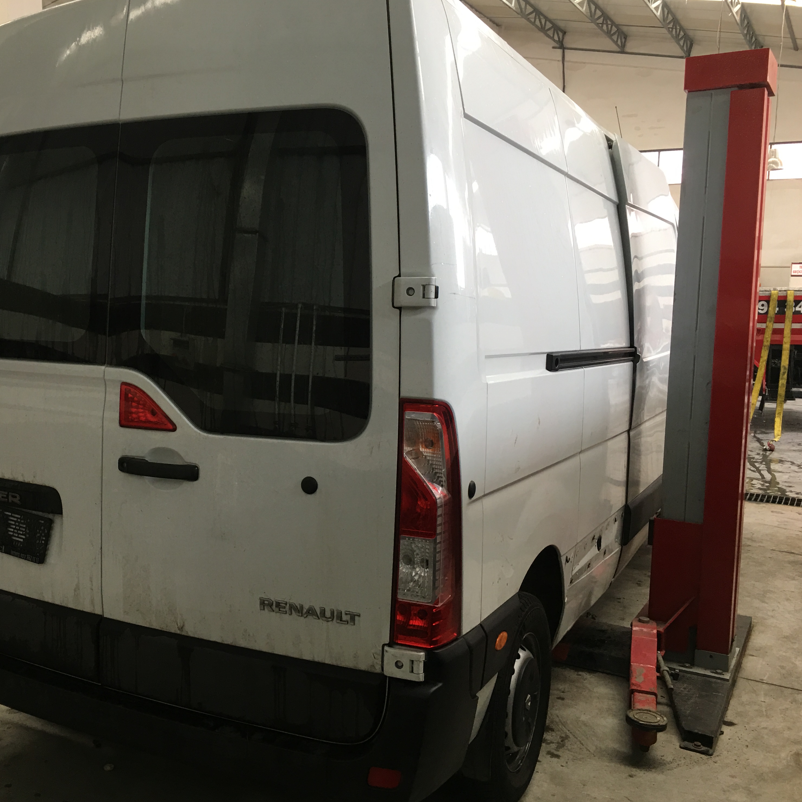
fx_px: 917
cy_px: 407
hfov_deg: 46.5
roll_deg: +0.0
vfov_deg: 47.2
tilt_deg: -7.5
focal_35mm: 35
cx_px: 273
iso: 32
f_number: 2.2
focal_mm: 4.15
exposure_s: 1/17
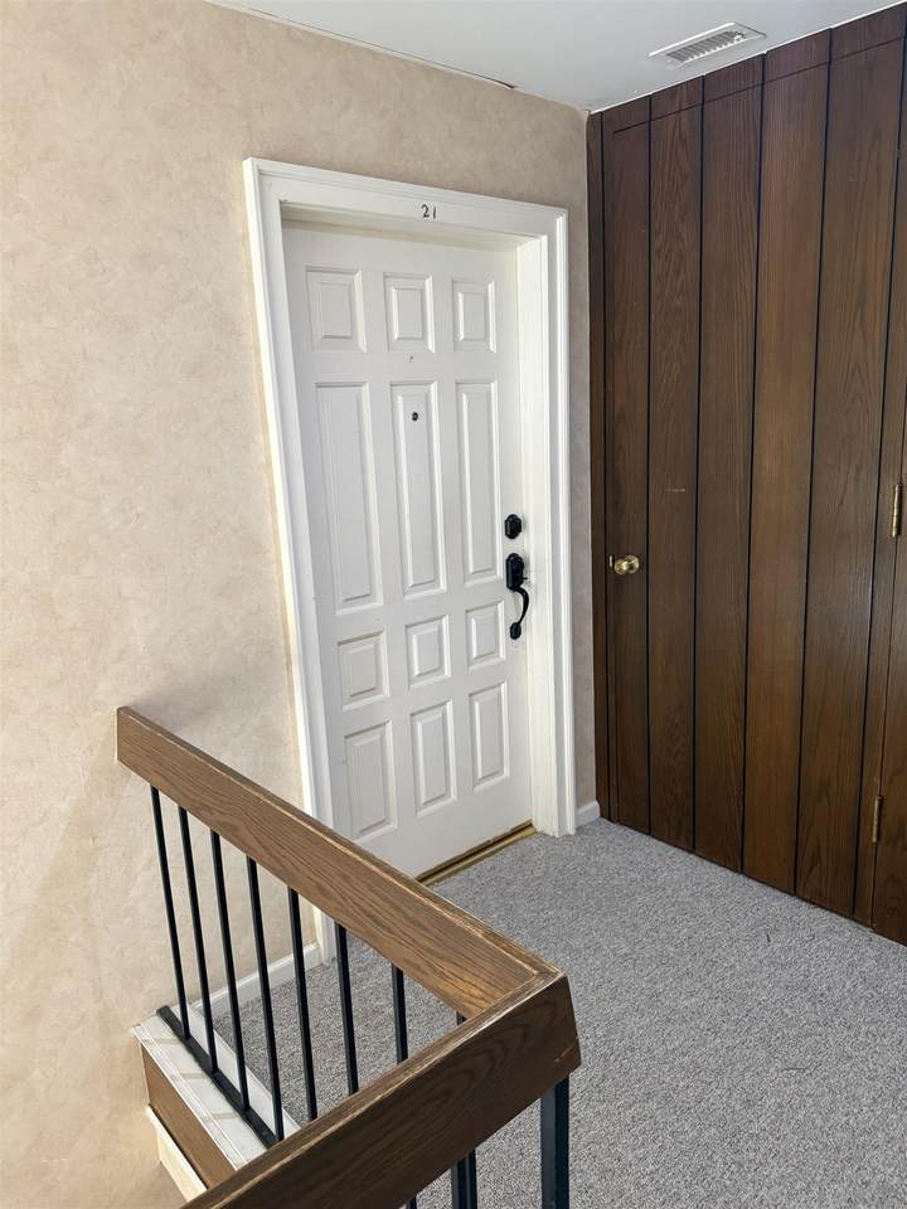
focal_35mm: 24
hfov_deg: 56.8
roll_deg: +2.9
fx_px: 838
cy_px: 604
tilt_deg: -12.1
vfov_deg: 71.6
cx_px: 454
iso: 400
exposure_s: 1/60
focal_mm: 6.76
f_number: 1.78
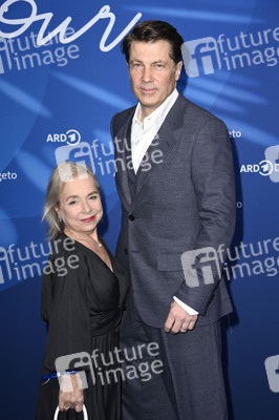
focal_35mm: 85
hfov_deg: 16.0
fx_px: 990
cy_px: 210
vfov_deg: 23.9
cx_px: 140
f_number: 6.3
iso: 640
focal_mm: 85
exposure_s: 1/250
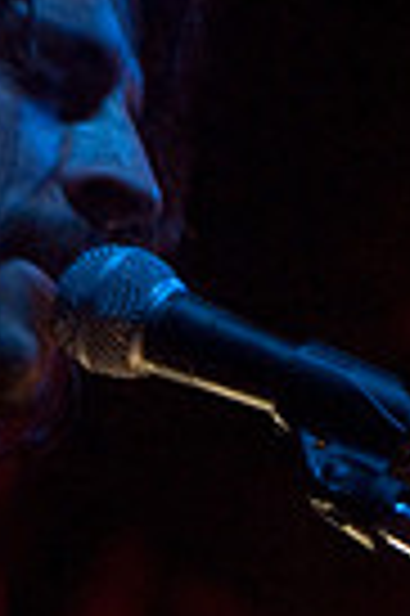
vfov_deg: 5.9
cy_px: 782
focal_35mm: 346
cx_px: 25
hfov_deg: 4.0
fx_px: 5925
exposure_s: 1/25
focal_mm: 70
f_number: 2.8
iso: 1600
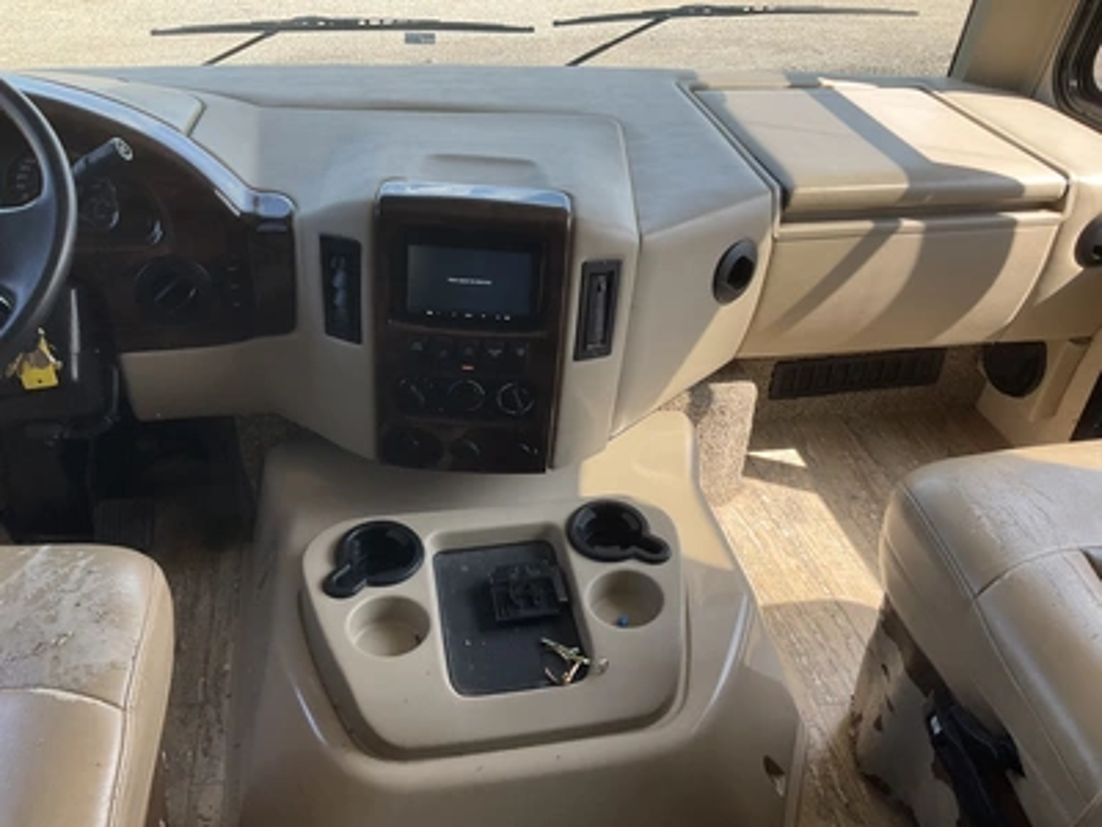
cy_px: 414
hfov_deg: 61.7
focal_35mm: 29
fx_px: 923
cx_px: 551
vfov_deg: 48.2
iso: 20
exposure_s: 1/155
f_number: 1.8
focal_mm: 3
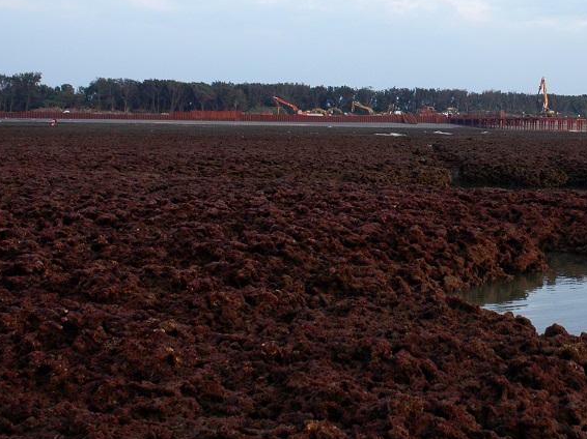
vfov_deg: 20.0
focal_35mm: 73
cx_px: 509
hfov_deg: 26.0
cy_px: 98
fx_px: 1237
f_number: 4.5
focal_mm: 28
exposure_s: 1/80
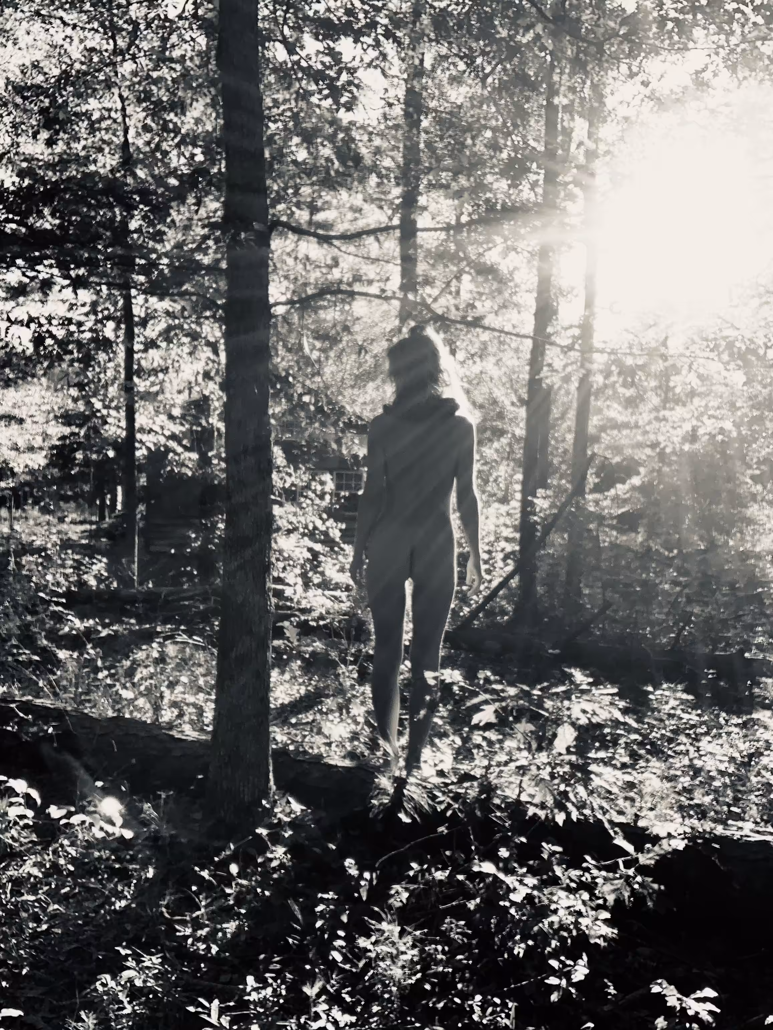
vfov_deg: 56.8
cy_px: 515
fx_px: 953
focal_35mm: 32
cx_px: 386
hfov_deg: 44.2
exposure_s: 1/160
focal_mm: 2.87
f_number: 2.2
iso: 16
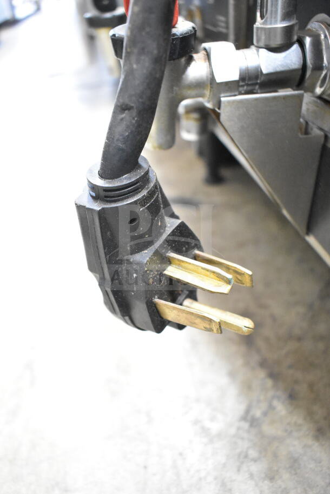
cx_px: 165
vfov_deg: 61.9
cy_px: 247
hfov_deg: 43.6
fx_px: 412
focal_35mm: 30
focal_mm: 20
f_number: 3.5
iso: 5000
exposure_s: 1/30
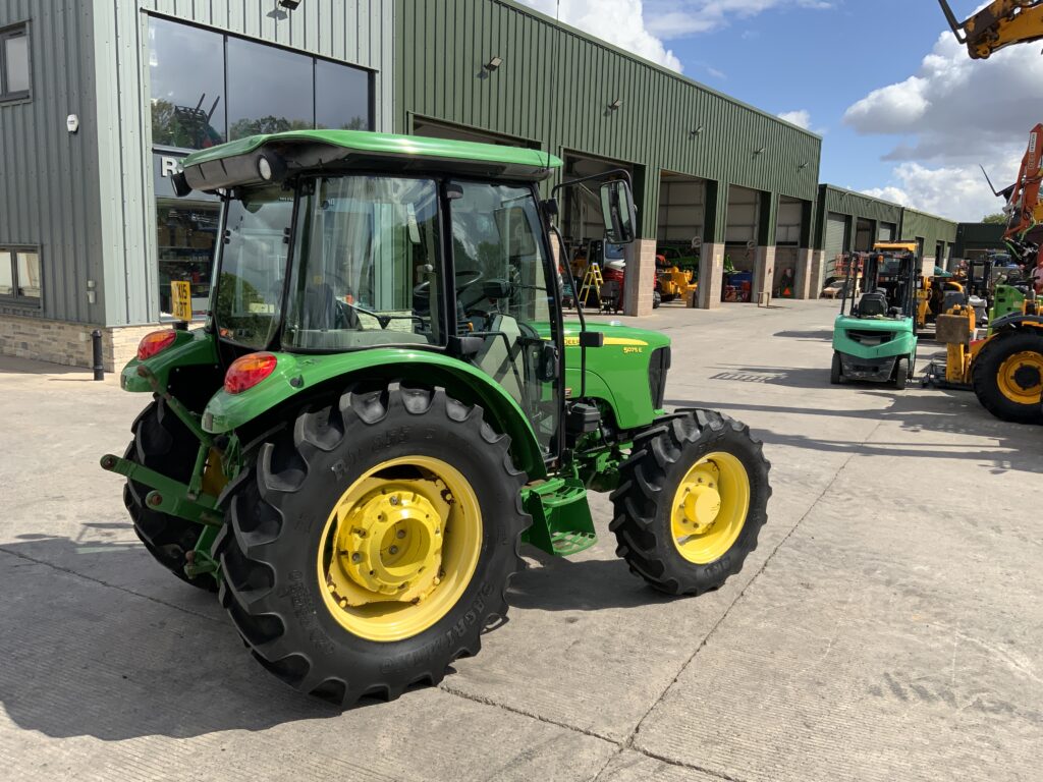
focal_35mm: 29
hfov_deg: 61.7
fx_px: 874
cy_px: 391
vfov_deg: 48.2
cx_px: 522
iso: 16
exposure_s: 1/1412
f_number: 1.8
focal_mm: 3
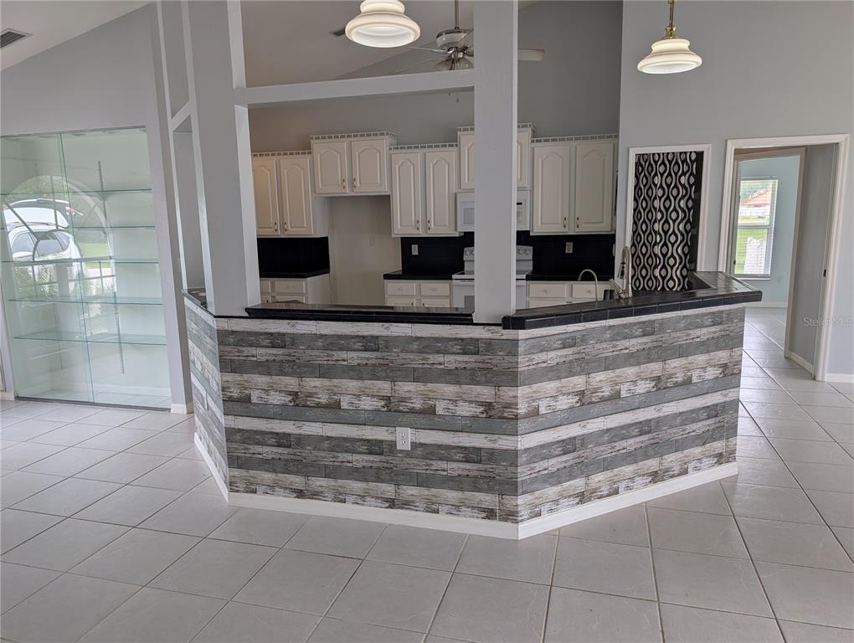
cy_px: 322
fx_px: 593
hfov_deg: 71.5
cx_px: 427
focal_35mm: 24
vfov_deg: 56.9
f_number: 1.68
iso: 22
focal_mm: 6.9
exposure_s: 1/559
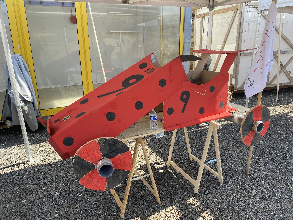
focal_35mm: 26
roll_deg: +1.7
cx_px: 146
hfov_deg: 67.3
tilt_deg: -17.3
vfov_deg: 53.1
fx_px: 220
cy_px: 110
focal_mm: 4.25
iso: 32
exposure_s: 1/600
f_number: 1.8
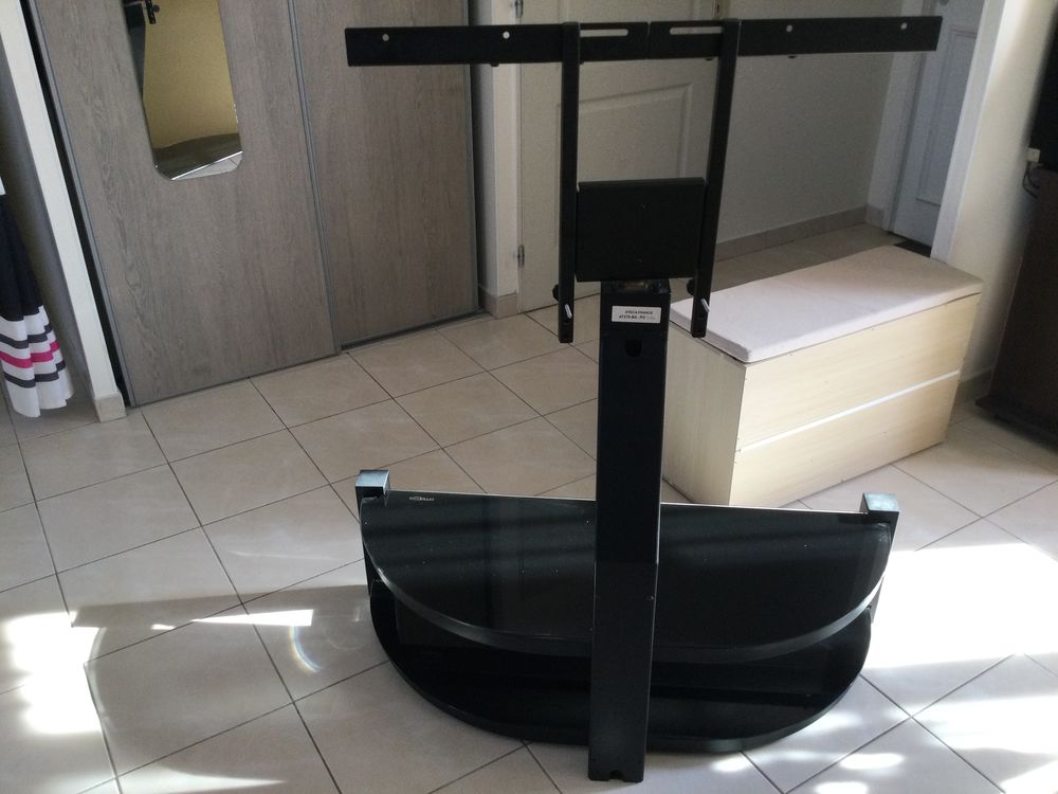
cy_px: 397
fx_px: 947
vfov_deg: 45.4
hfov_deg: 58.4
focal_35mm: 31
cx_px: 529
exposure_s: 1/33
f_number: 2.4
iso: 40
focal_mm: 3.3
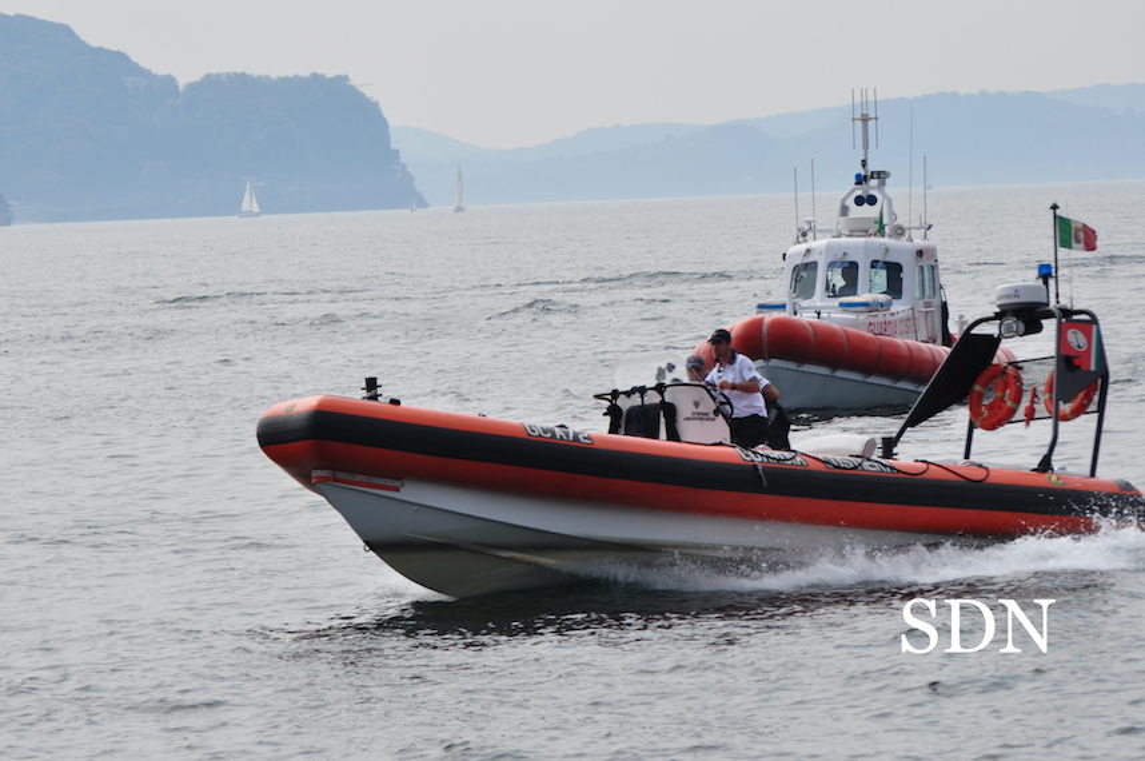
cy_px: 380
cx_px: 572
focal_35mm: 300
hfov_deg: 6.9
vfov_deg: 4.6
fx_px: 9531
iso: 200
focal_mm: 200
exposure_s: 1/500
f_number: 11
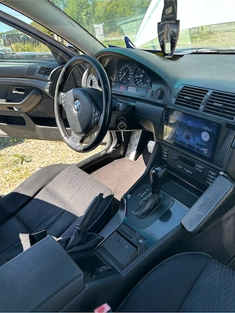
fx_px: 217
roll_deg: +5.1
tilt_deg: -30.1
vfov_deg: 71.6
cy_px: 156
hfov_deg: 56.8
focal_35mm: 24
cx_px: 118
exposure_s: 1/594
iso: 80
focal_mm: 6.86
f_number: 1.78
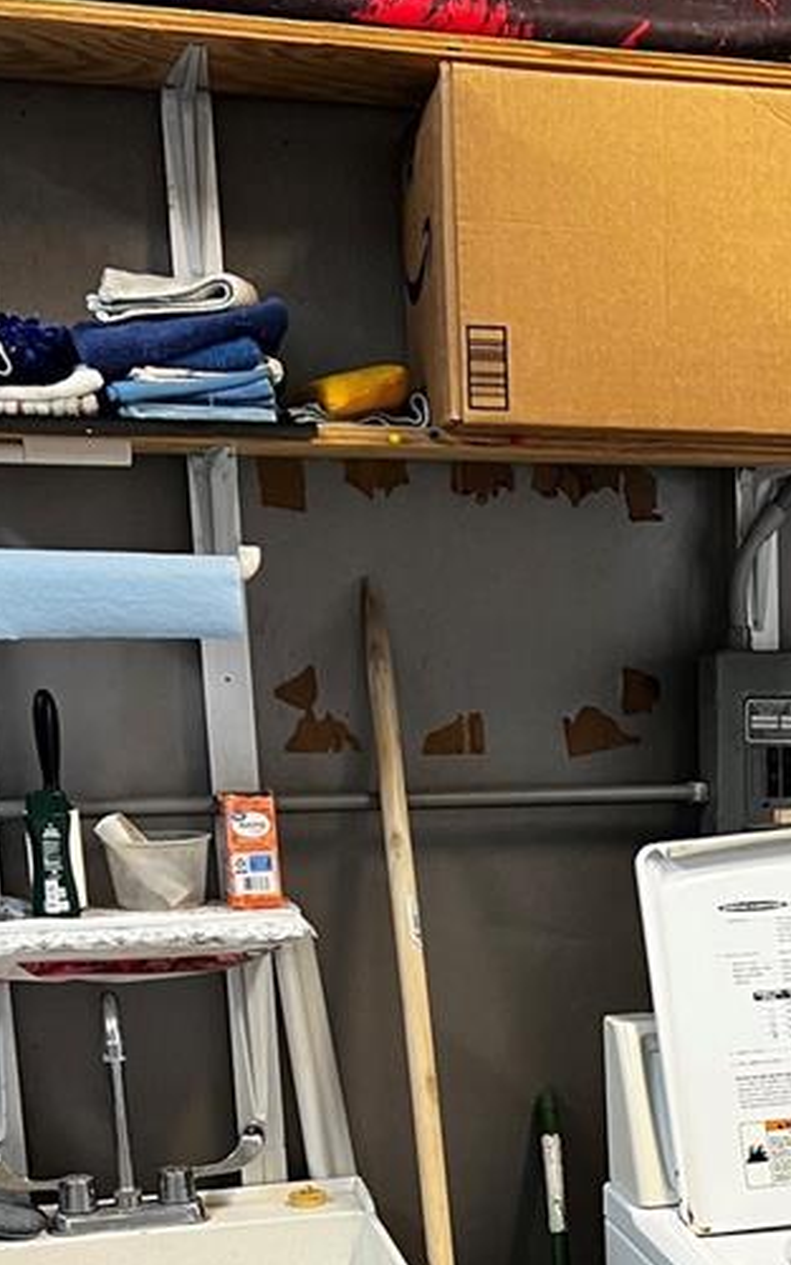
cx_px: 920
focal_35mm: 66
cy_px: 1093
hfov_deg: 18.8
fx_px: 2277
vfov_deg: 30.0
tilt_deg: -13.4
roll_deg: +0.2
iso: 125
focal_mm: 5.7
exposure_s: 1/60
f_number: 1.5
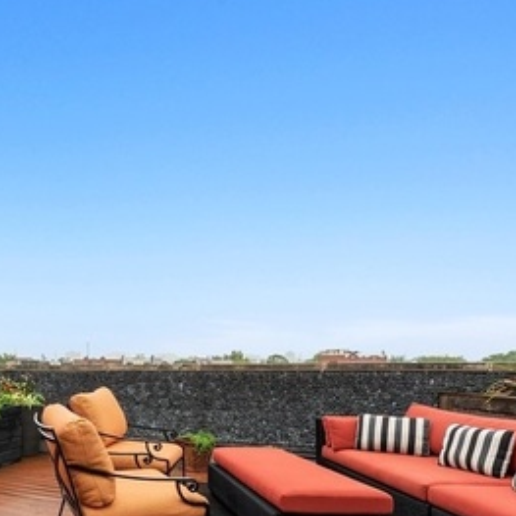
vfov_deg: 53.6
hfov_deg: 49.5
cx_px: 51
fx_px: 489
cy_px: 374
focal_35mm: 29
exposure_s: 1/15
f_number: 9
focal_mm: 14
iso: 100
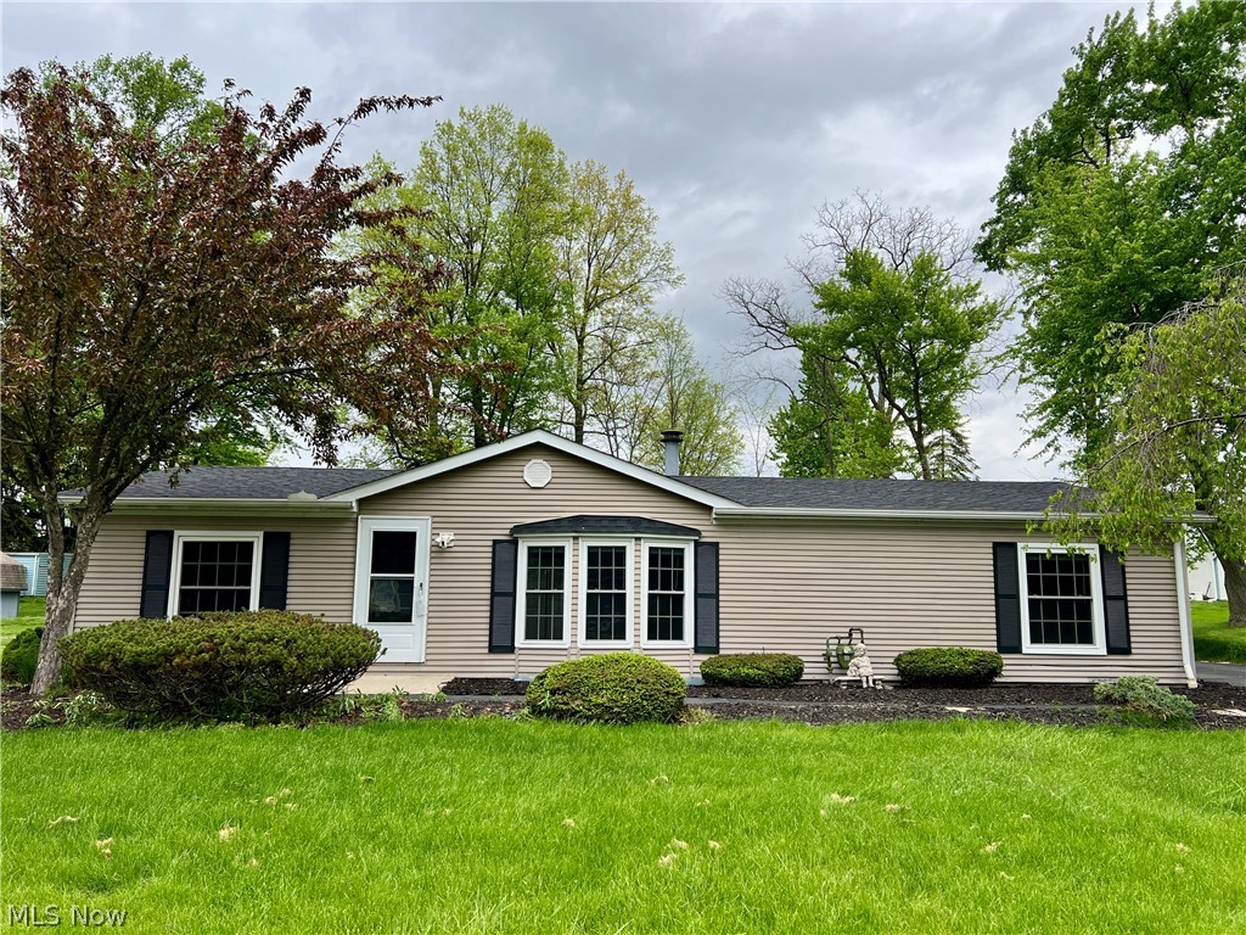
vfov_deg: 53.1
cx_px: 623
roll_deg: -0.6
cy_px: 468
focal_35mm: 26
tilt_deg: +7.7
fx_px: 936
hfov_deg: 67.3
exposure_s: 1/827
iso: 50
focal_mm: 5.7
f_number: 1.5
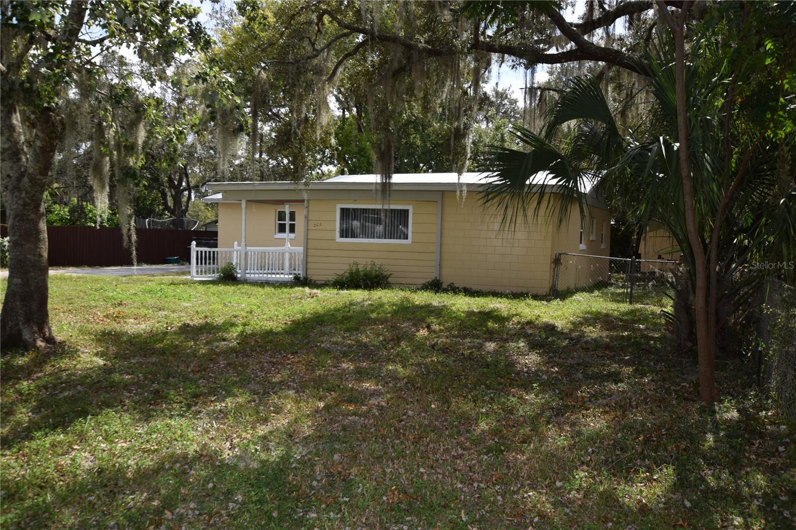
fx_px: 597
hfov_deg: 67.4
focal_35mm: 27
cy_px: 265
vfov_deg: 47.9
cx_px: 398
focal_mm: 18
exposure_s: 1/200
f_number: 8
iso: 100
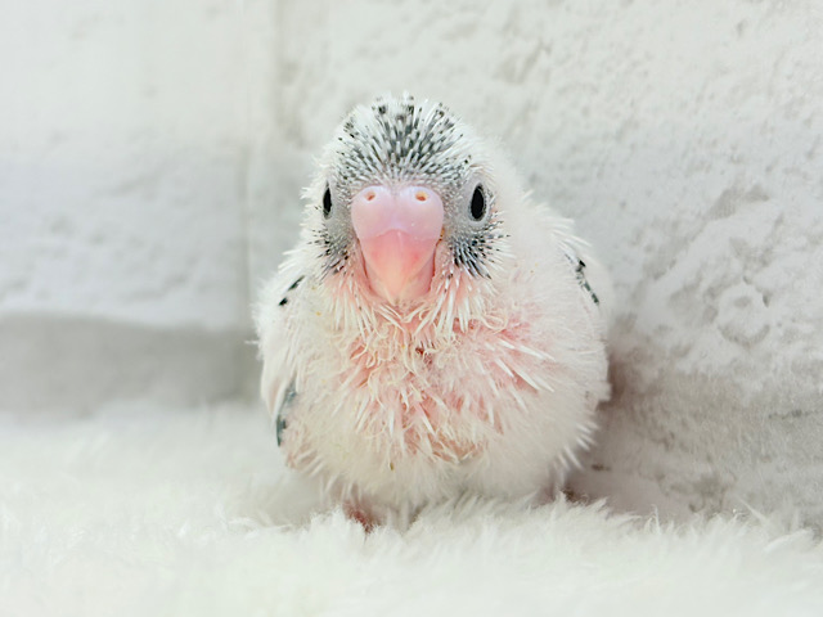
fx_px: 1236
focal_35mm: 52
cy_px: 308
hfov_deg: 36.8
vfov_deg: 28.0
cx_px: 412
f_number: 1.6
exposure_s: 1/100
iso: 80
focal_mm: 5.96
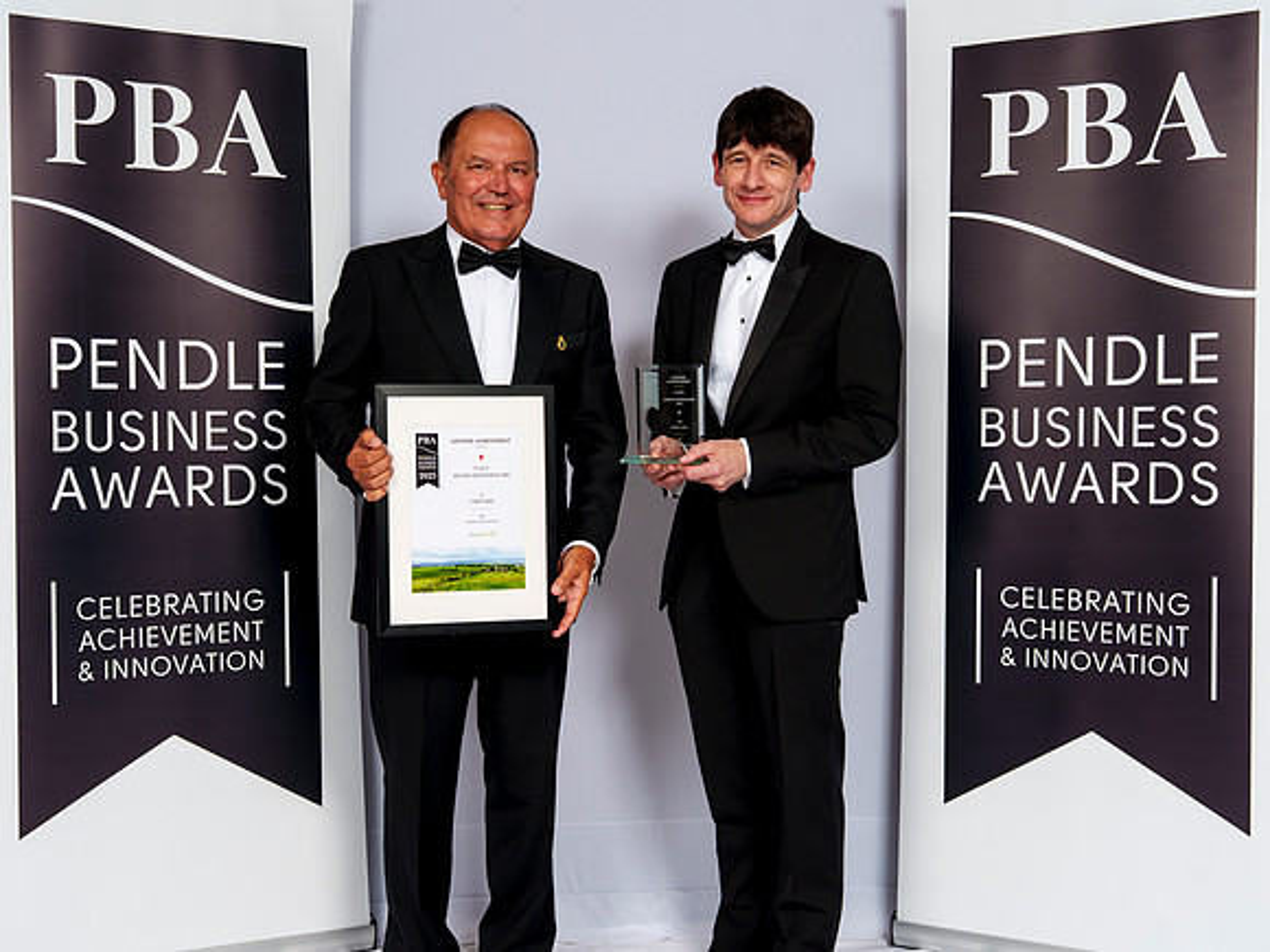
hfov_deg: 38.3
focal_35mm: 50
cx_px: 583
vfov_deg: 29.2
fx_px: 1827
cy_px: 463
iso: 100
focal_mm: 40
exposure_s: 1/125
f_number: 8
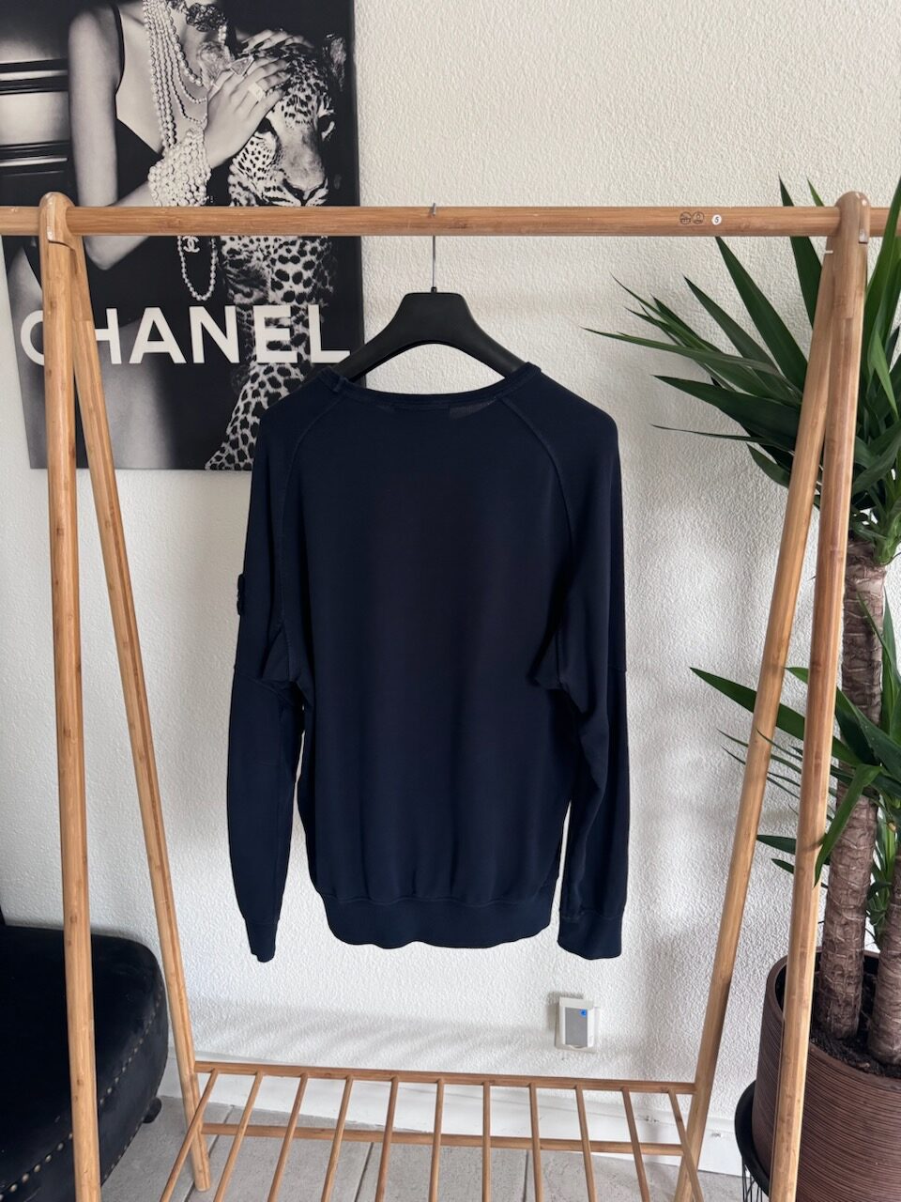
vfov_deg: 71.6
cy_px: 601
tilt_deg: -14.3
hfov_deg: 56.8
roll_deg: -0.6
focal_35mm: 24
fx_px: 833
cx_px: 450
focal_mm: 6.76
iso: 320
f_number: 1.78
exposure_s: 1/60
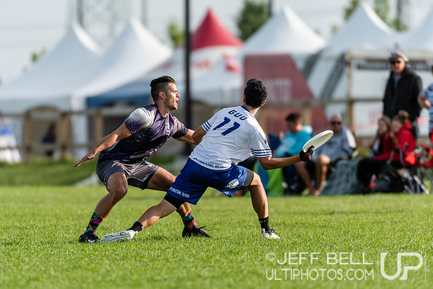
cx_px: 216
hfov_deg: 3.4
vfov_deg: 2.3
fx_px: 7218
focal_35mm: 600
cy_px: 144
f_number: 4
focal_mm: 400
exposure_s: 1/1600
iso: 250
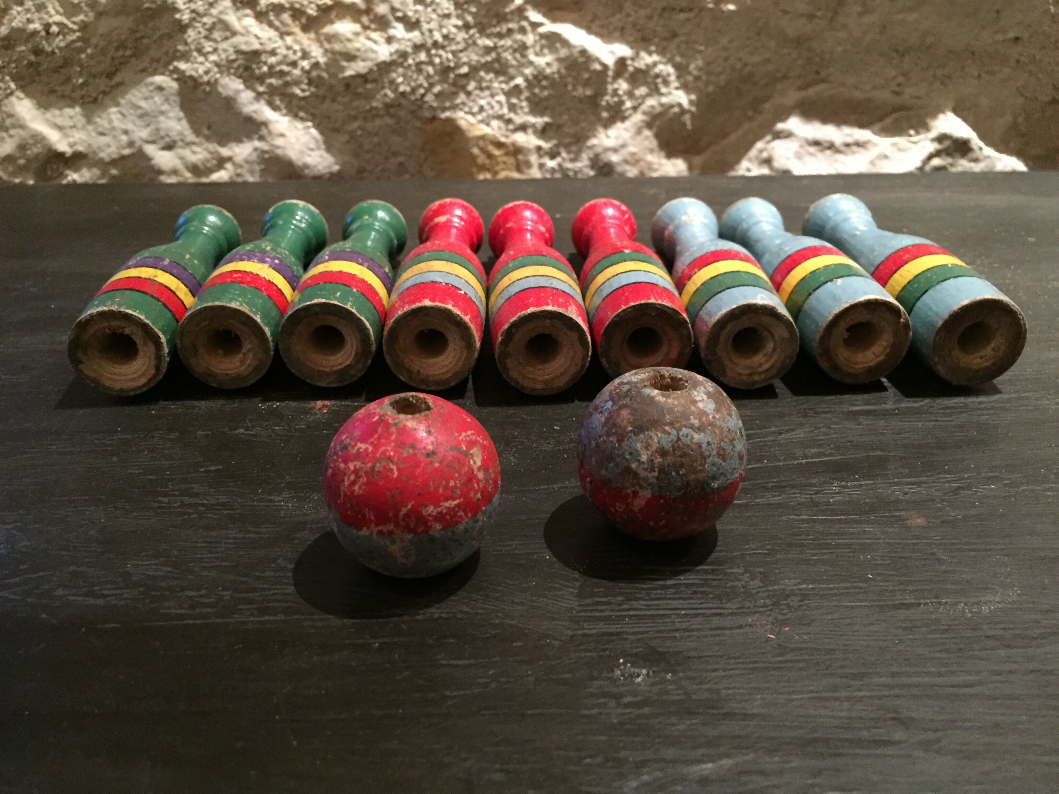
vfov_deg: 48.2
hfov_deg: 61.7
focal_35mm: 29
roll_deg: +1.5
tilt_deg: -28.7
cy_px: 397
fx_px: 887
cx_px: 530
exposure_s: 1/17
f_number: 2.2
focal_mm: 4.15
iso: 320
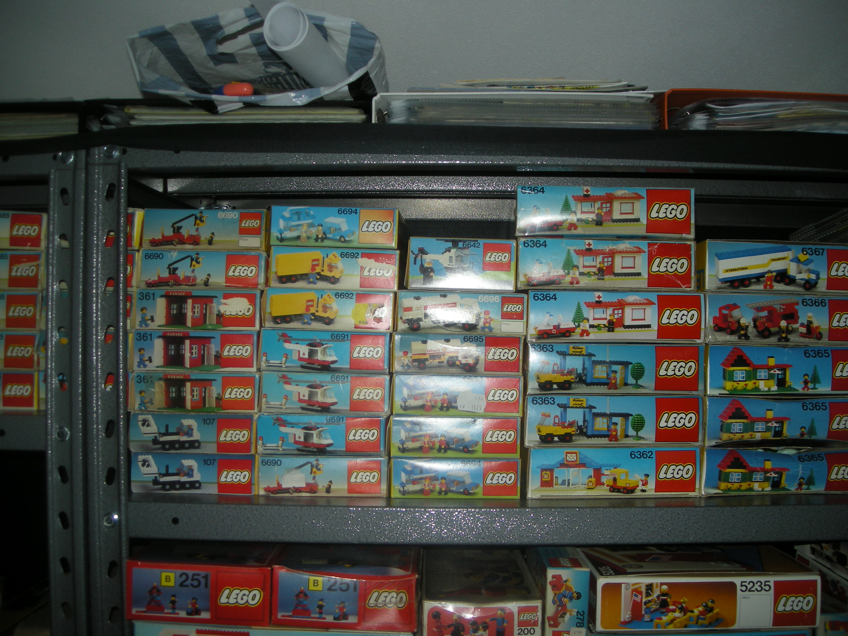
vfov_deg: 40.7
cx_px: 424
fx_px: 857
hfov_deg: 52.6
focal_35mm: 35
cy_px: 318
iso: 50
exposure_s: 1/60
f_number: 2.8
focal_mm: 5.7
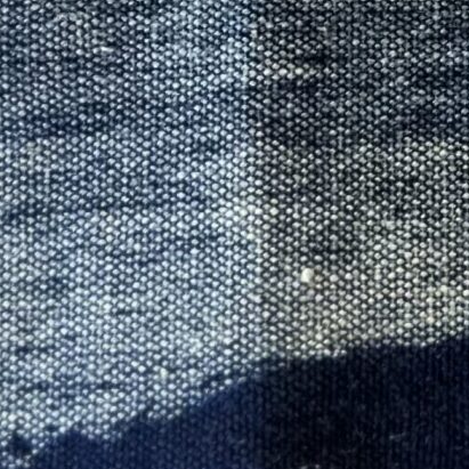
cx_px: 648
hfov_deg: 6.6
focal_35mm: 264
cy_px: -847
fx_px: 4047
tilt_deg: -73.8
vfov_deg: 6.2
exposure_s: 1/92
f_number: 1.78
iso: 125
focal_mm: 6.86
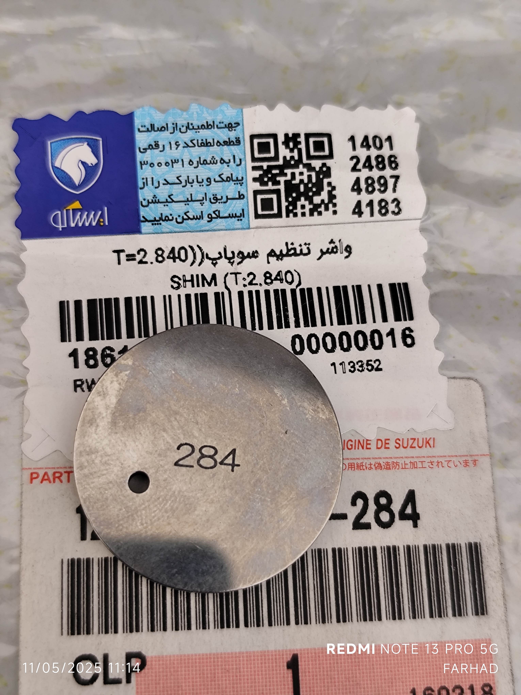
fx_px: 923
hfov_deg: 31.5
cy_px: 348
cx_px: 260
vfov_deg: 41.2
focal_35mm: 46
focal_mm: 6.19
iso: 320
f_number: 1.65
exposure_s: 1/40
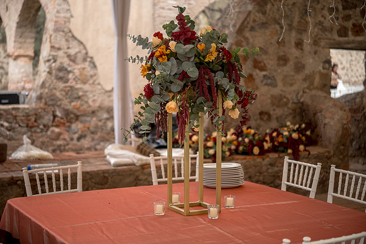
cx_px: 183
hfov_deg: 33.4
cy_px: 122
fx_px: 610
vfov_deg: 22.6
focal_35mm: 60
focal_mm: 60
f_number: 3.2
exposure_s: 1/200
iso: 100
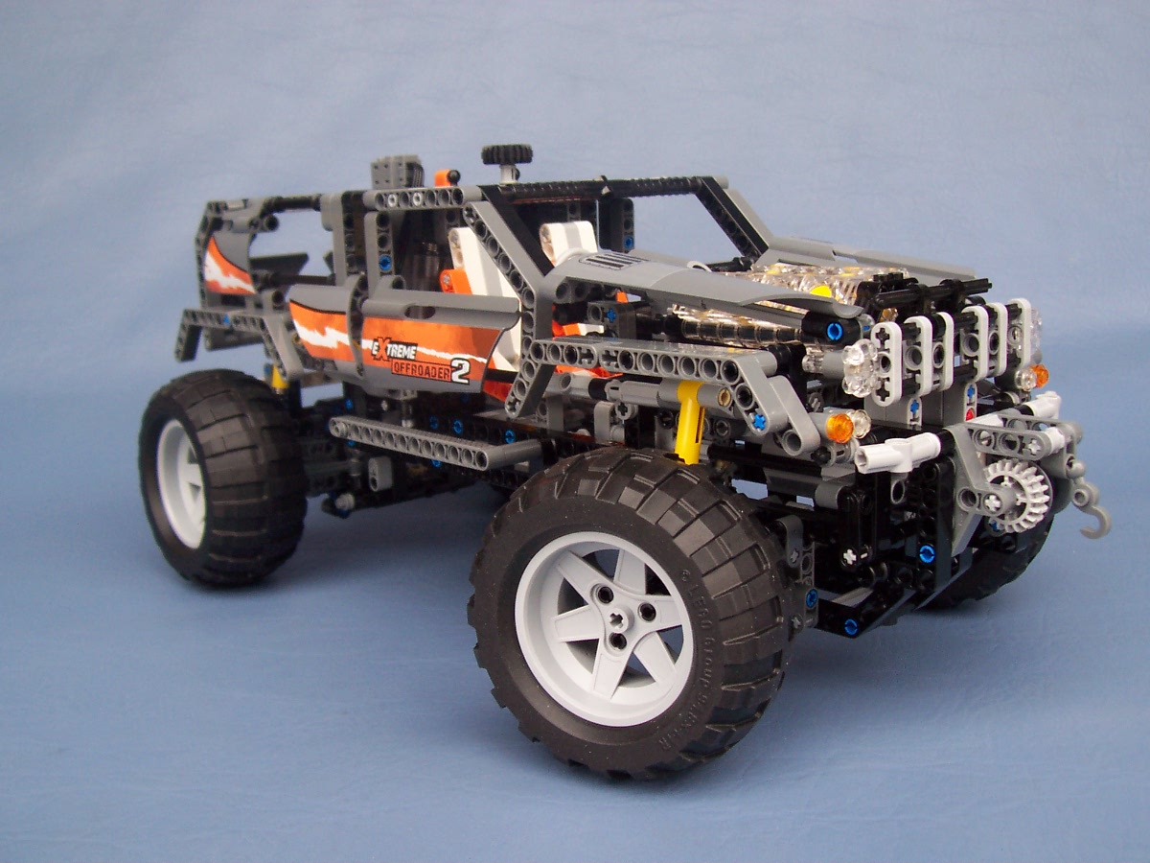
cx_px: 575
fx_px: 1229
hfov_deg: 50.1
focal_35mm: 37
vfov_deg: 38.7
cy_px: 432
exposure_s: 1/125
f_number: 2.8
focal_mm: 5.6
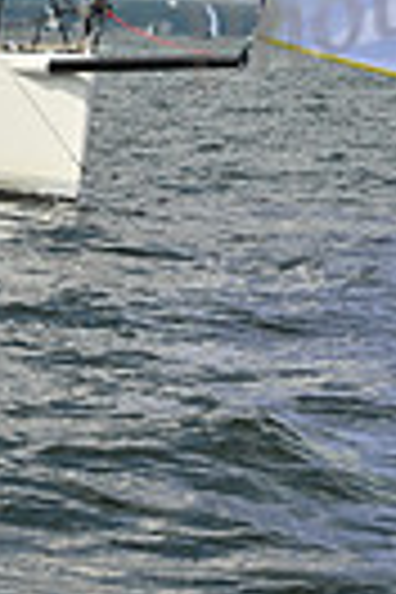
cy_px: -652
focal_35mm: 308
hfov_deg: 4.5
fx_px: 5082
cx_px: -52
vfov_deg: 6.5
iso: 320
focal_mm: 70
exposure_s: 1/1600
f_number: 10
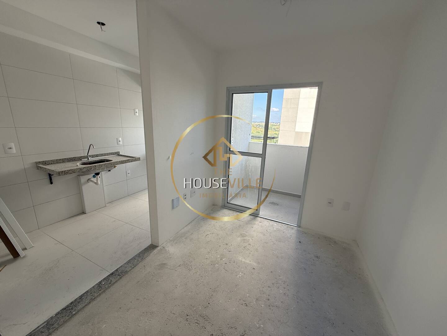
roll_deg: -3.2
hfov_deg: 102.1
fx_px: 181
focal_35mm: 14
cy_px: 168
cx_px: 224
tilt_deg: -17.0
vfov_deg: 85.7
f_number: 2.2
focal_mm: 2.22
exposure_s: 1/250
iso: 64
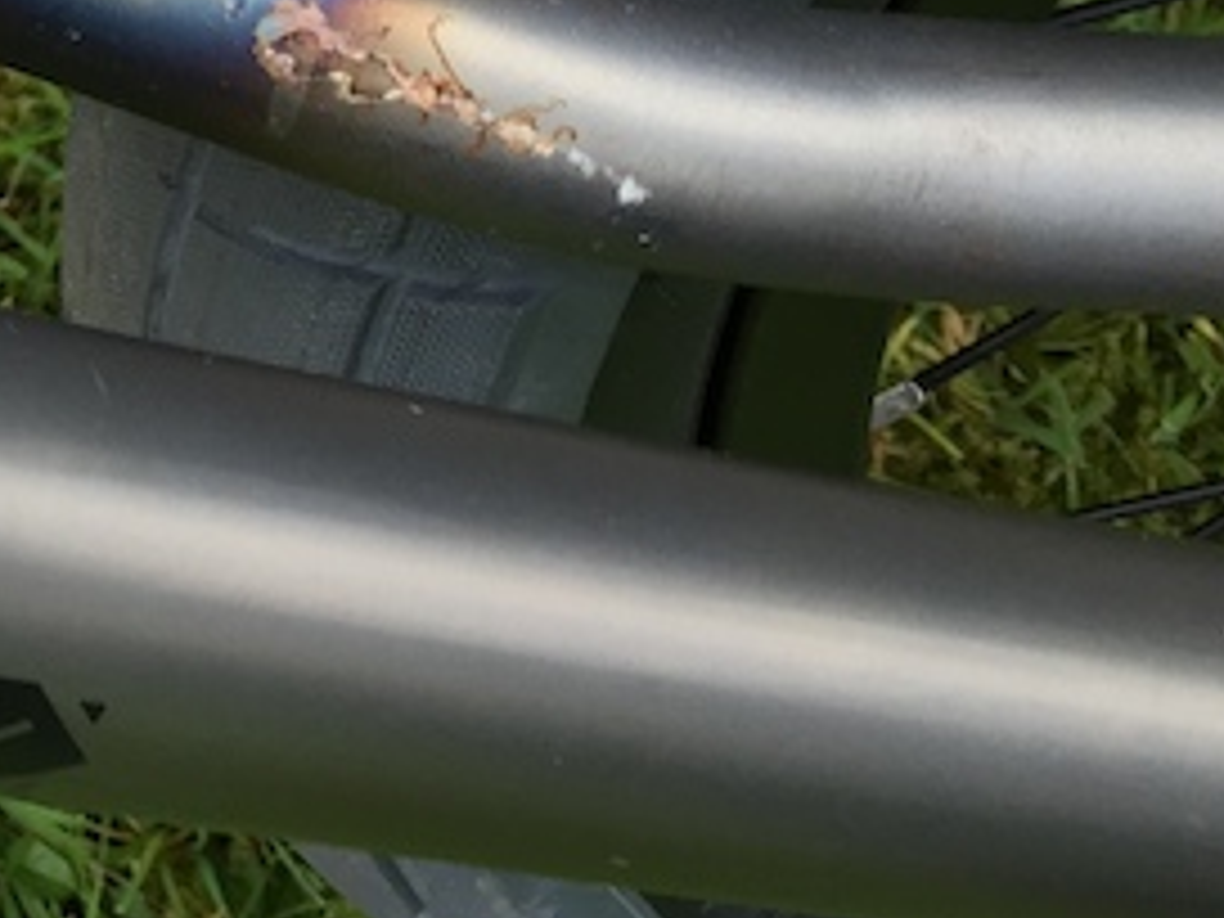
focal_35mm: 109
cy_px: -315
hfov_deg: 15.6
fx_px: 3854
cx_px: -950
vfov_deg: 13.1
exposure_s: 1/153
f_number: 2.2
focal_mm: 4.15
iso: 32
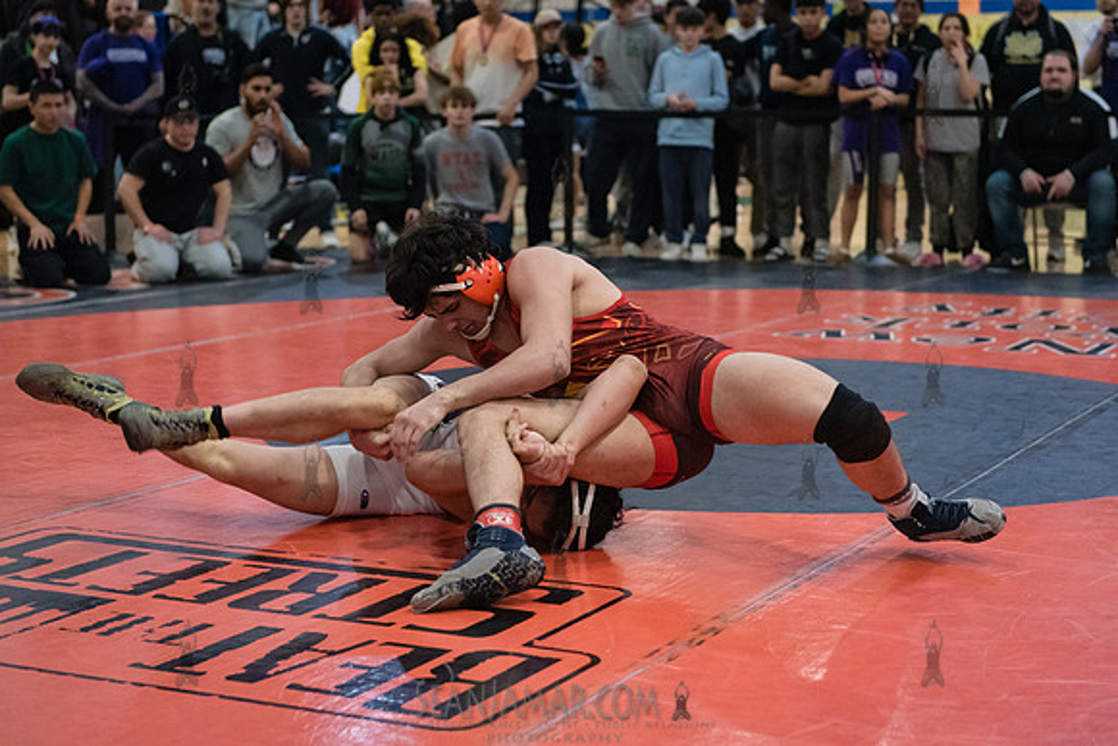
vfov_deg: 19.5
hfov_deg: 28.8
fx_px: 2174
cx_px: 559
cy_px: 373
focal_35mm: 70
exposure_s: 1/500
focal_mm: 70
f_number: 3.2
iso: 8000
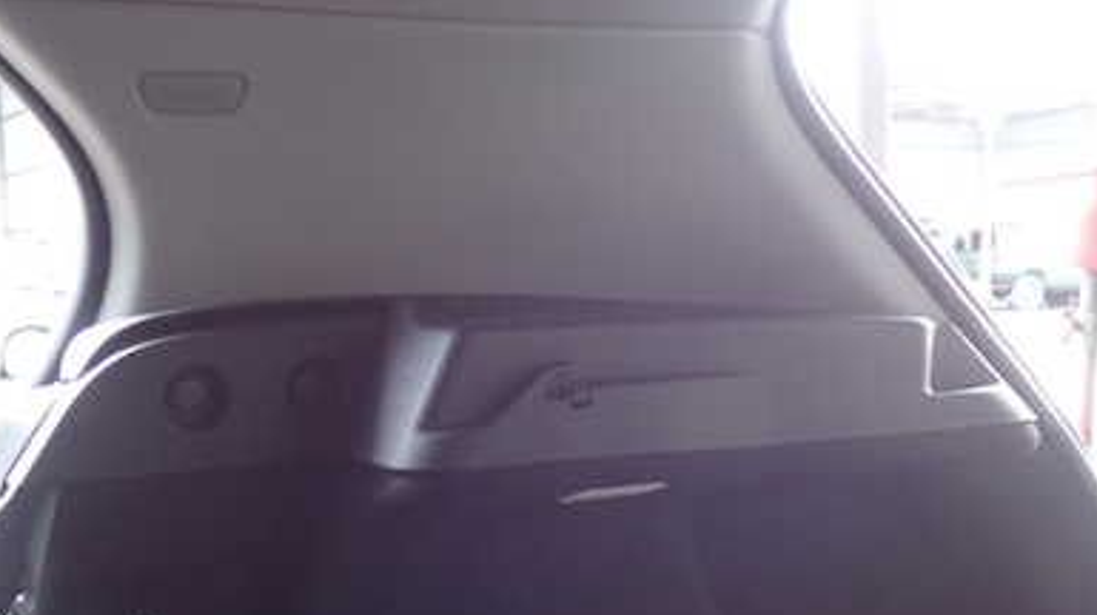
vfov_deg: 23.2
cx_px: 567
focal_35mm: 51
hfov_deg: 40.6
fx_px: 1483
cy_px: 475
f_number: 2.3
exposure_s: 1/40
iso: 200
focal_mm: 5.4
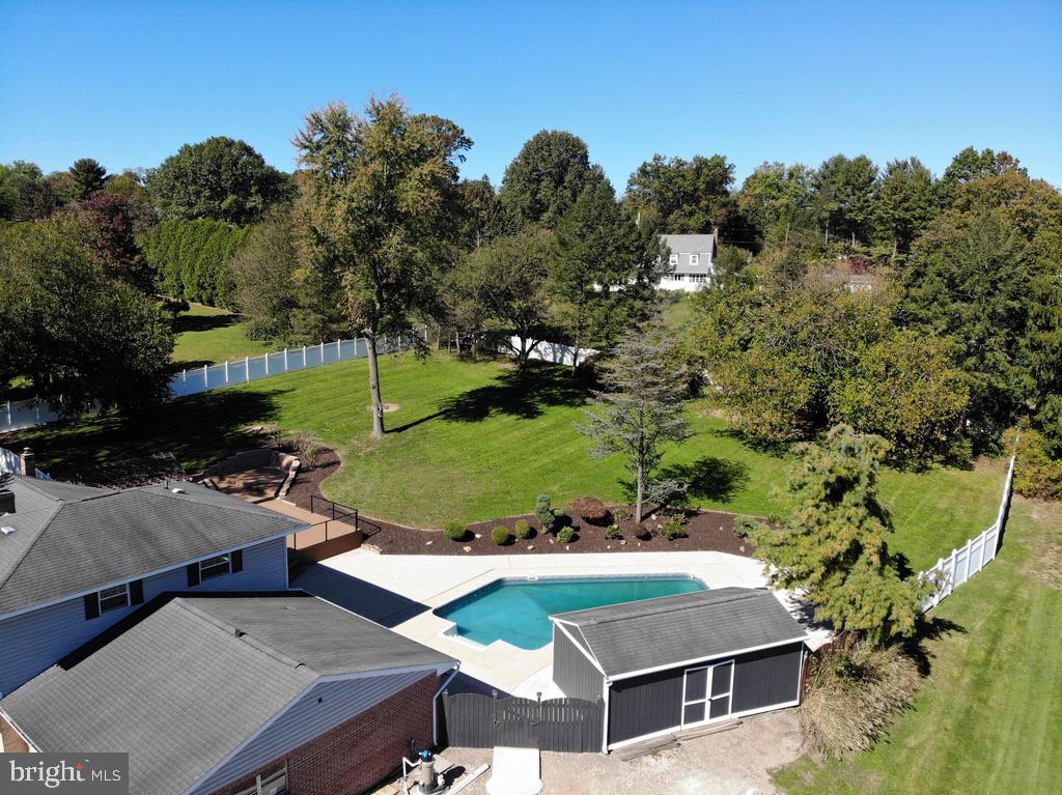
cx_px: 531
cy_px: 398
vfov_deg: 56.8
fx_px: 736
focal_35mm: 24
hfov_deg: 71.6
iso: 100
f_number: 2.8
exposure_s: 1/709
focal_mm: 4.5
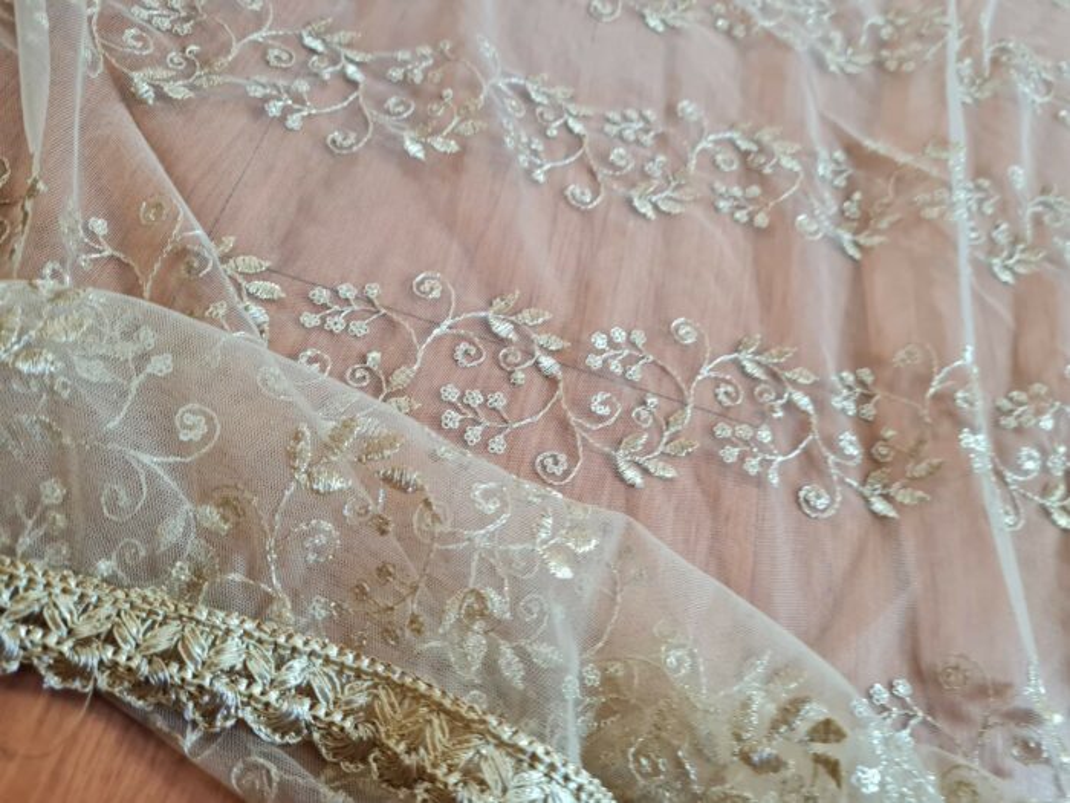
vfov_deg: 53.1
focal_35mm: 26
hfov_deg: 67.3
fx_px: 804
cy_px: 402
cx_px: 535
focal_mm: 5.4
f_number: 1.8
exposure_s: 1/40
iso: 320
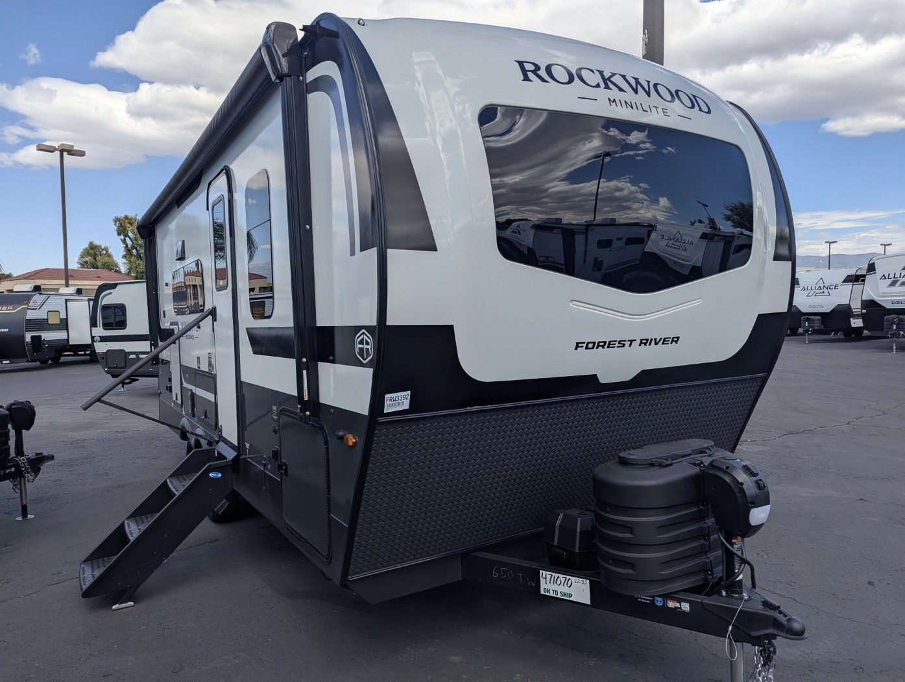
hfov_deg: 71.5
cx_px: 452
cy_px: 341
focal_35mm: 24
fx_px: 628
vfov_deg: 56.9
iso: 45
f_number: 1.85
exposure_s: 1/2179
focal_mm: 6.81
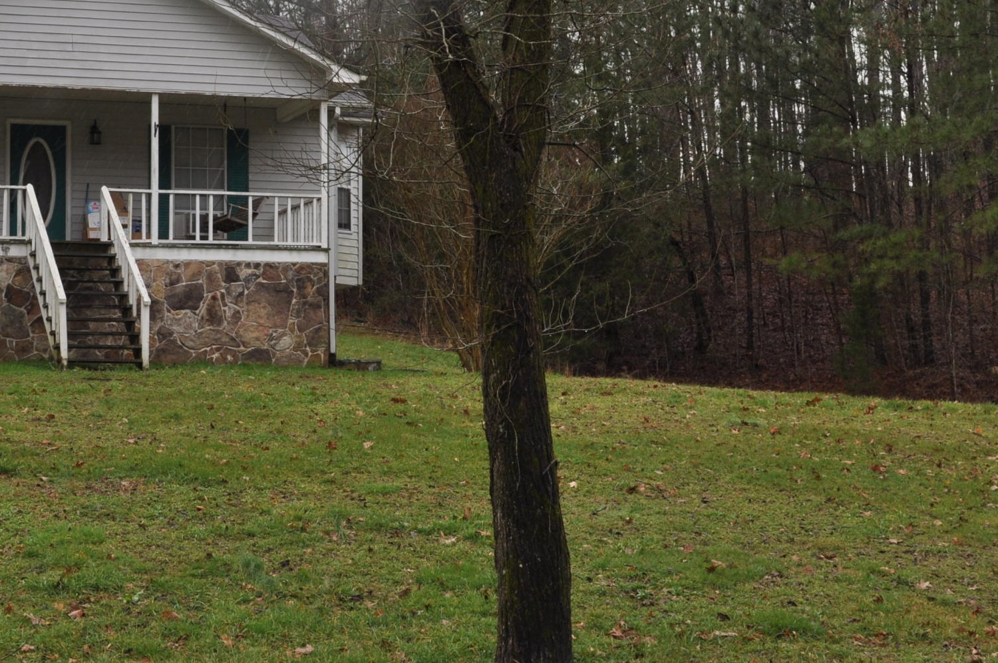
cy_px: 273
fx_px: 2160
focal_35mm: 78
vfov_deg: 17.4
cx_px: 348
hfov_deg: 25.9
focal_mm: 26
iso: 200
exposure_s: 1/200
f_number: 9
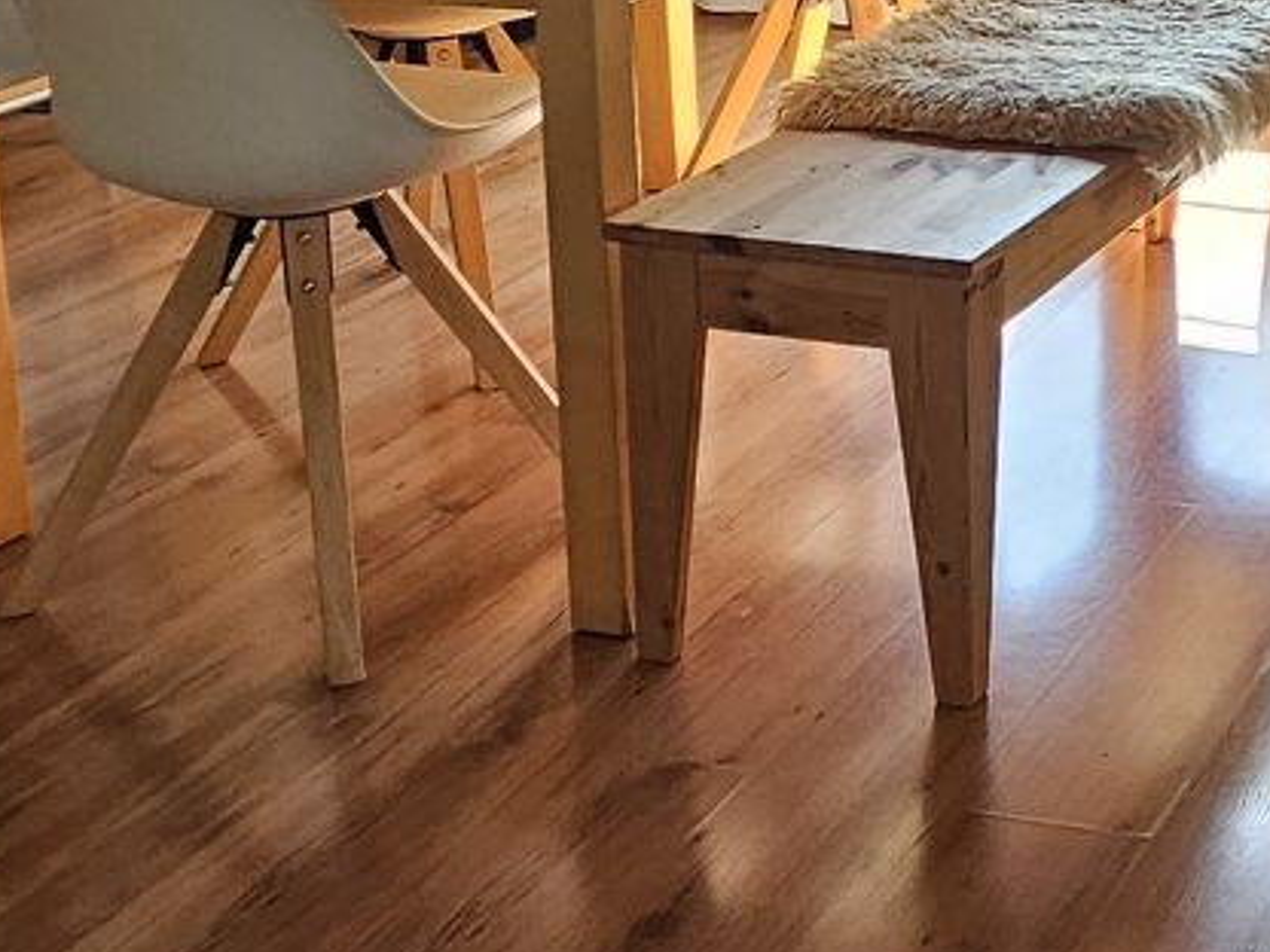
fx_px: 2348
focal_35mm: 64
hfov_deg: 26.5
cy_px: -104
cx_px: 1572
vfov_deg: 21.7
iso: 80
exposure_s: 1/50
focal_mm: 2.2
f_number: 2.2
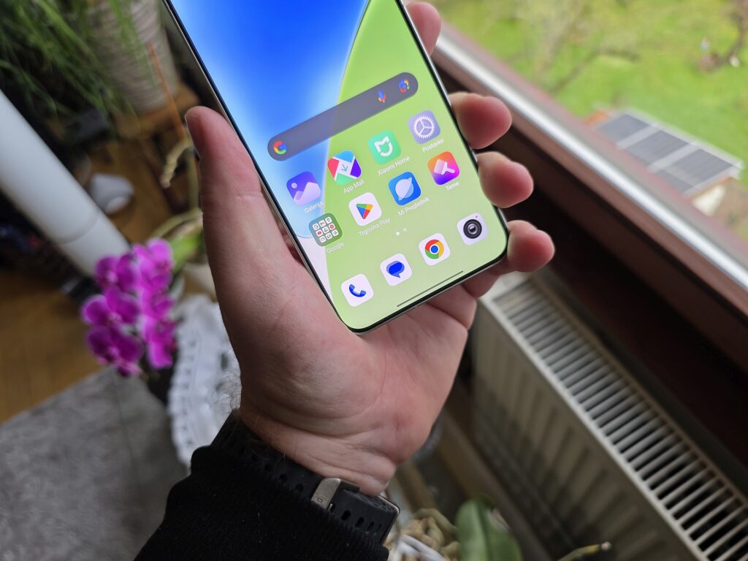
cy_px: 280
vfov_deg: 58.9
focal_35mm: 23
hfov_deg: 73.9
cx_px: 374
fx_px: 497
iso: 100
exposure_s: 1/120
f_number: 1.7
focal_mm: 6.3
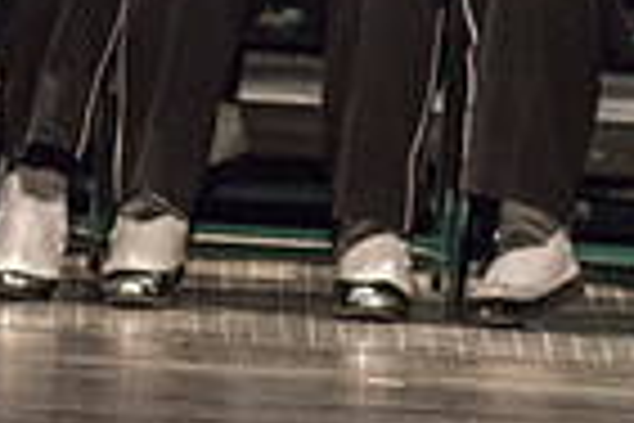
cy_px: -380
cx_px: 1133
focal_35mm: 1232
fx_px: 21695
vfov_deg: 1.1
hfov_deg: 1.7
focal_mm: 300
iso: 4000
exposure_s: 1/500
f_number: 2.8
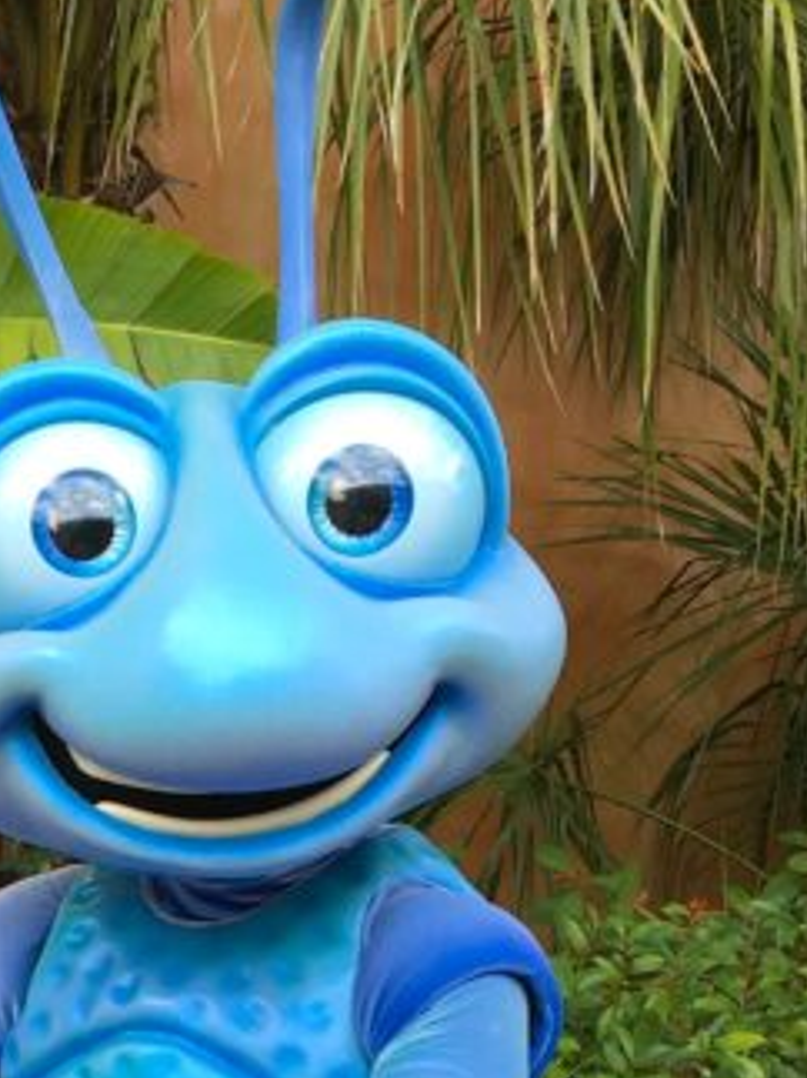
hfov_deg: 15.7
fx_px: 2862
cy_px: 1298
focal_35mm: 92
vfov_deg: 20.0
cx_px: -33
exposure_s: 1/179
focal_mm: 4.15
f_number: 2.2
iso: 25
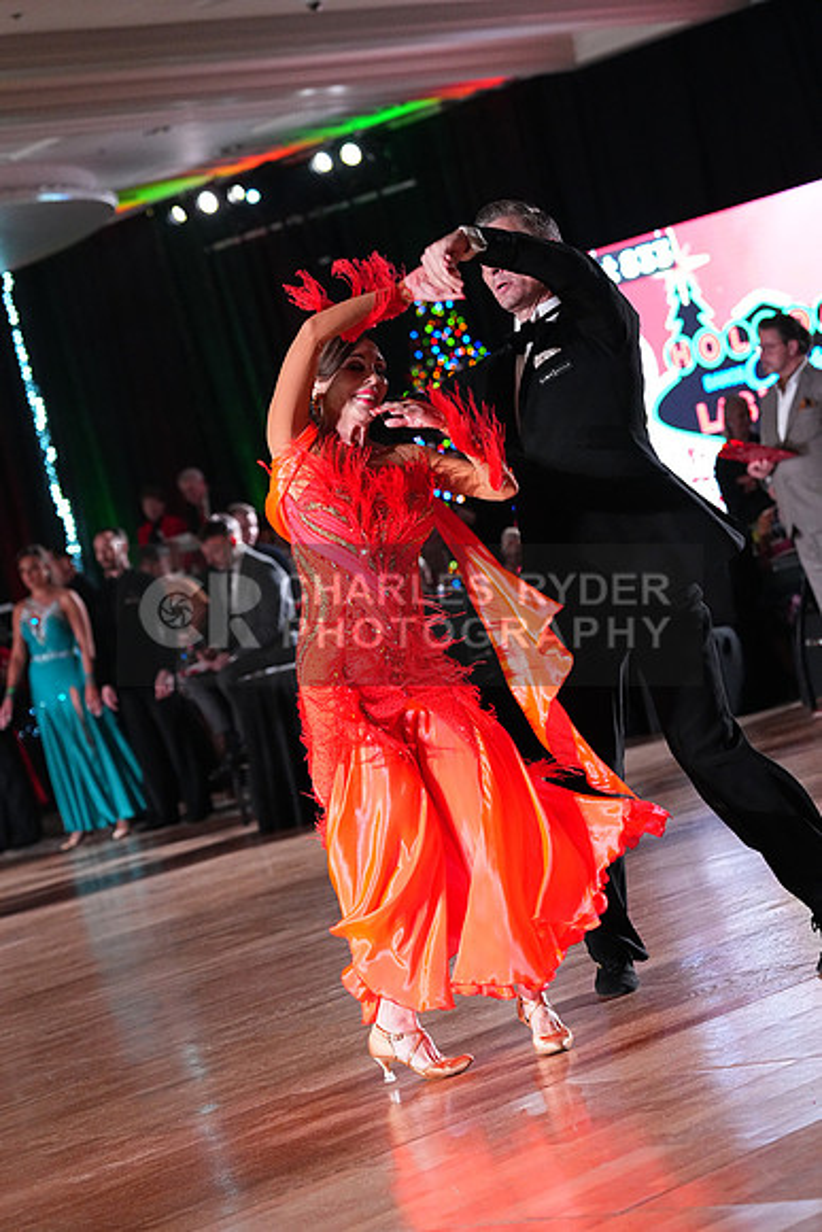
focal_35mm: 102
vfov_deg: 20.0
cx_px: 411
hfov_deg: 13.4
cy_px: 616
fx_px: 3491
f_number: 4.5
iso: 6400
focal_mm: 102
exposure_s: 1/400
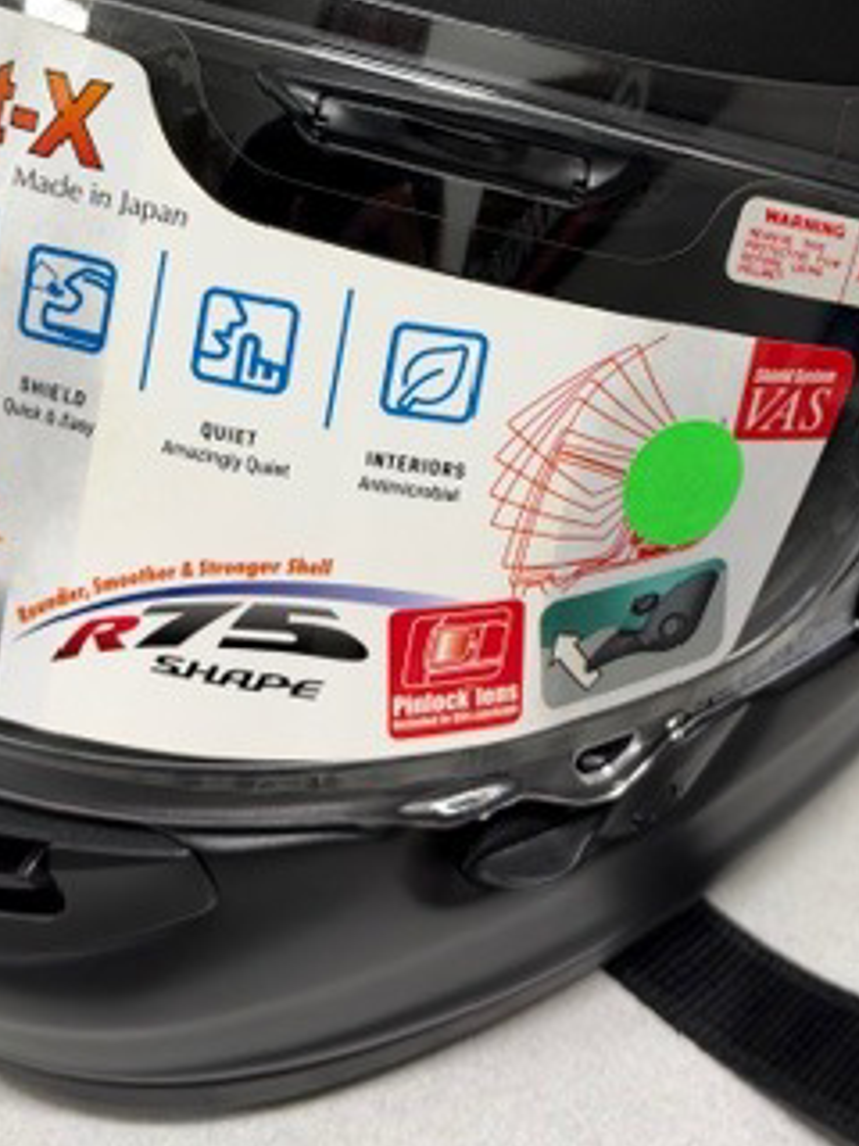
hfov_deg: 30.3
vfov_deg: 38.1
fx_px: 1588
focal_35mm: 48
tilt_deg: -29.0
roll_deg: +2.7
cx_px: 422
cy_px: 215
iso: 500
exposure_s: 1/60
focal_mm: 6.93
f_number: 1.8
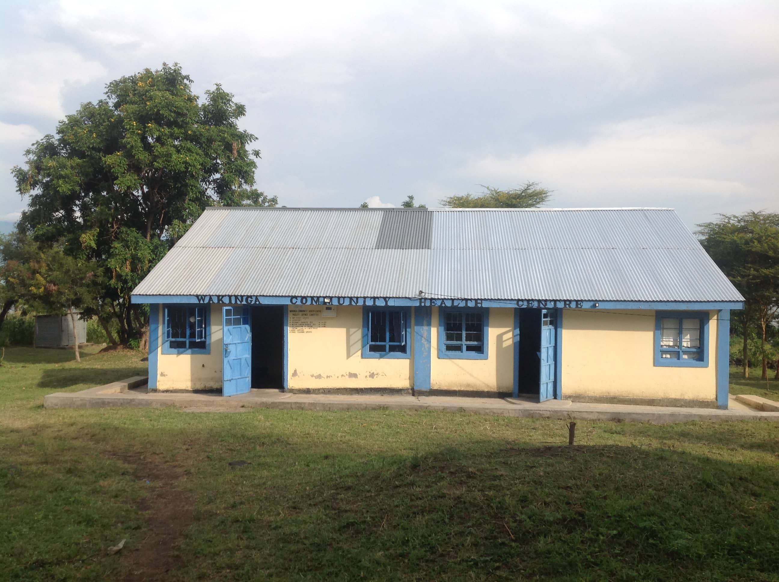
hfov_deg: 52.7
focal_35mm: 35
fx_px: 786
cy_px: 291
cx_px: 390
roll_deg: -1.3
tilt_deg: +5.8
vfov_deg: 40.6
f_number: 2.4
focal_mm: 4.28
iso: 50
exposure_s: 1/1513
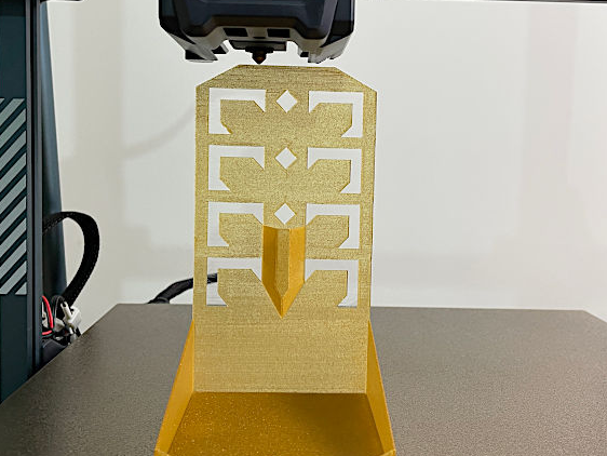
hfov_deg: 50.1
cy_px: 205
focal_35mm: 37
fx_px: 649
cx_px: 315
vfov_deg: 38.7
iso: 64
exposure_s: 1/50
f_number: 1.6
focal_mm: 4.2
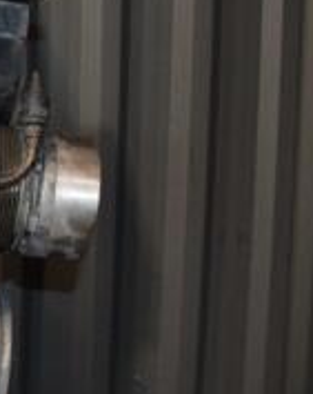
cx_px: -249
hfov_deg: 15.4
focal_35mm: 86
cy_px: 183
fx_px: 998
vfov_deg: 22.3
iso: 800
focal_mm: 18
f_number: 5
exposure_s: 1/60
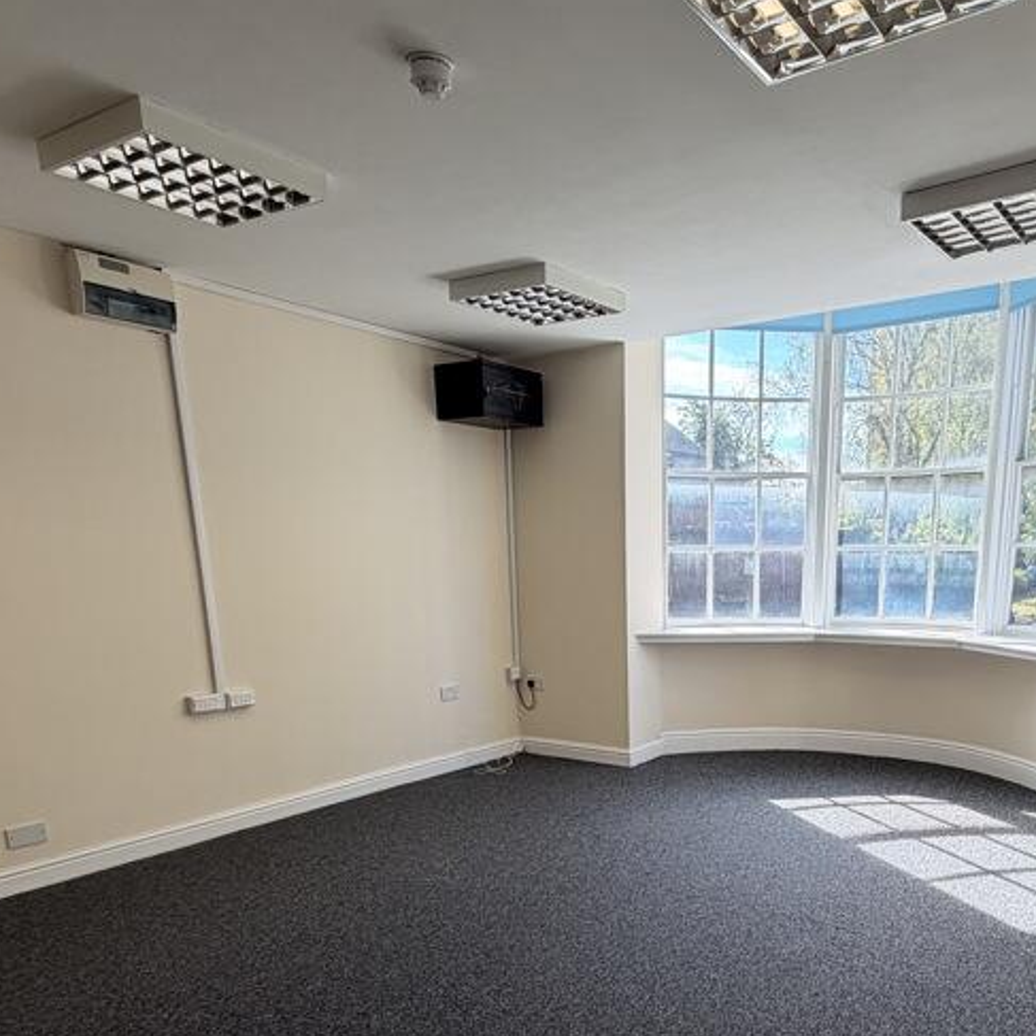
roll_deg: +0.5
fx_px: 880
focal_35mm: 26
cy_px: 772
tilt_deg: -14.0
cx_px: 681
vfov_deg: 57.9
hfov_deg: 59.7
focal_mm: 2.22
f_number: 2.2
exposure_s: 1/100
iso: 25
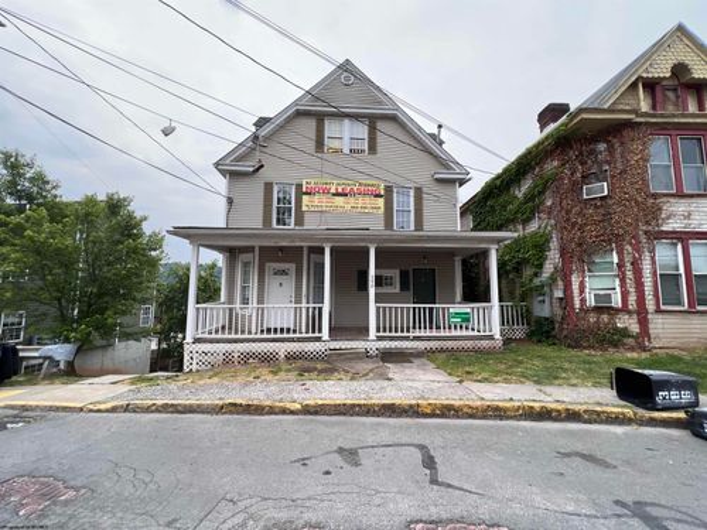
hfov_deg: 106.2
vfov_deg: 89.9
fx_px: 266
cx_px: 354
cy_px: 265
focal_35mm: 13
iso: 32
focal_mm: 1.57
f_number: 1.8
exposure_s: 1/861
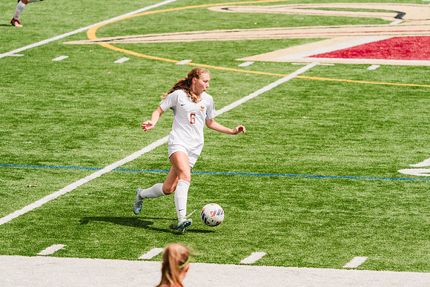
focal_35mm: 268
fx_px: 3202
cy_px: 144
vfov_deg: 5.1
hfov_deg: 7.7
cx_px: 215
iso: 250
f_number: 5.6
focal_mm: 268
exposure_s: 1/1600
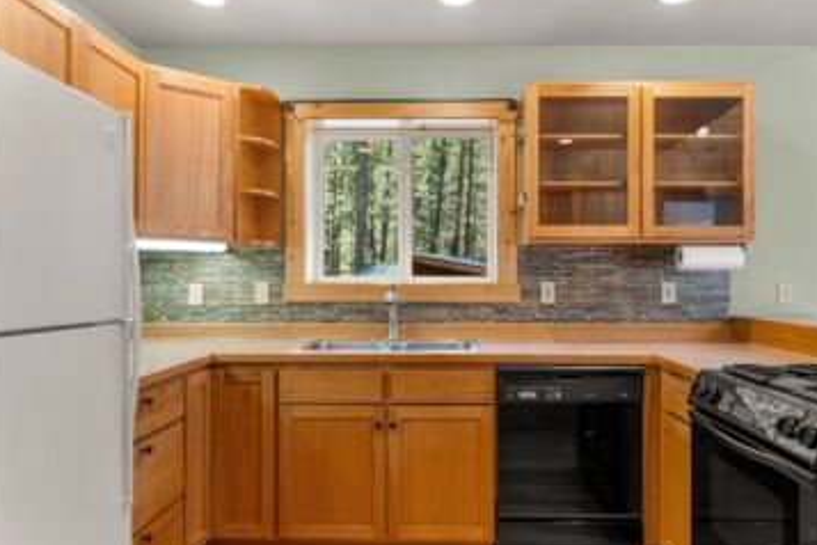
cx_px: 444
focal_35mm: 28
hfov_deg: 64.7
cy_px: 278
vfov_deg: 45.9
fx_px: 643
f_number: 2.8
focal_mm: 25.3
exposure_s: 1/15
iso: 400
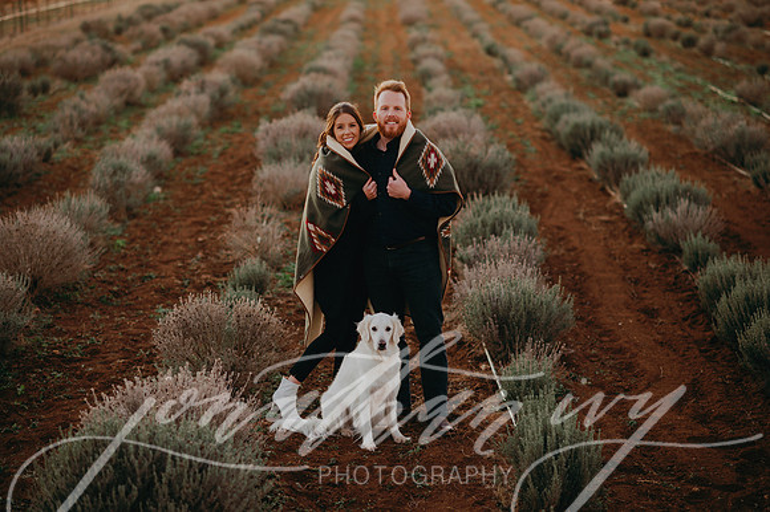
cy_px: 256
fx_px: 1817
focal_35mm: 85
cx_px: 385
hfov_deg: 23.9
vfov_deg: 16.1
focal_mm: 85
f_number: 2
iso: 100
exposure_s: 1/125
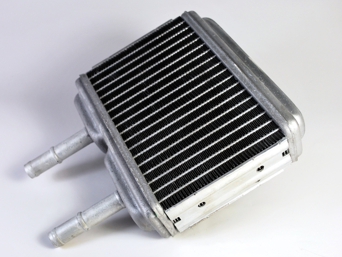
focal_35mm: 48
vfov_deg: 30.5
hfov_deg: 39.9
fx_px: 470
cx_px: 151
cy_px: 127
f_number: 5.6
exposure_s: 1/125
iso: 160
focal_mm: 29
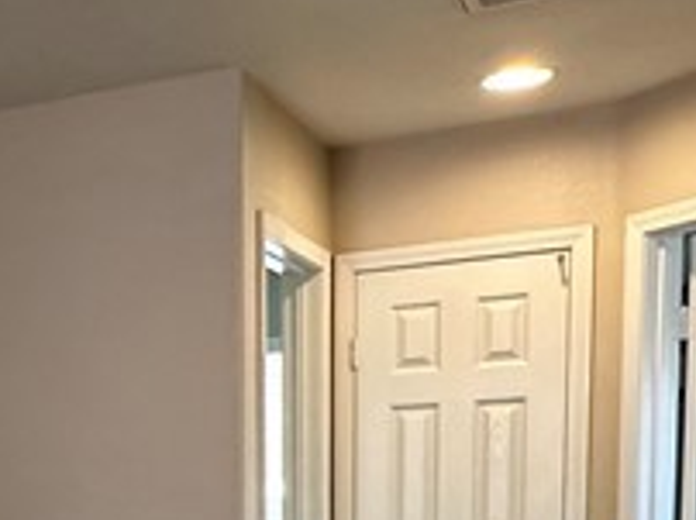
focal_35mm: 71
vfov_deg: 19.1
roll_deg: +3.1
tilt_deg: -7.5
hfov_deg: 24.3
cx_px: -183
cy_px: 678
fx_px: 1426
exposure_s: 1/120
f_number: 2.2
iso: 320
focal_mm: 2.22
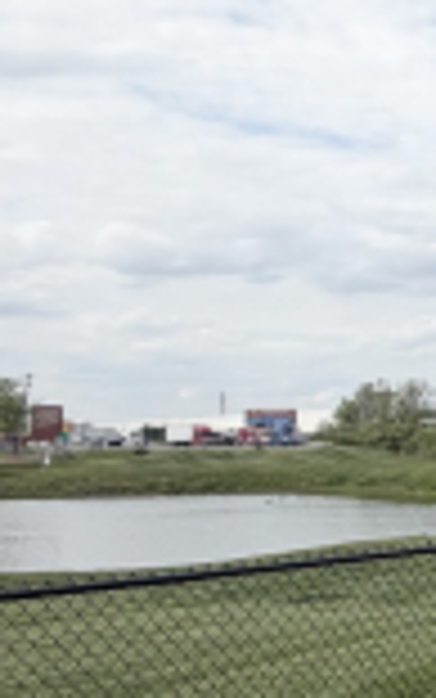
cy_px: 367
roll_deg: +0.6
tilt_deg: +3.6
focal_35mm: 64
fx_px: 1216
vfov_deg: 32.0
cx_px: 1043
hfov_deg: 14.1
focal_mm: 2.22
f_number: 2.2
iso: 20
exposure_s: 1/841
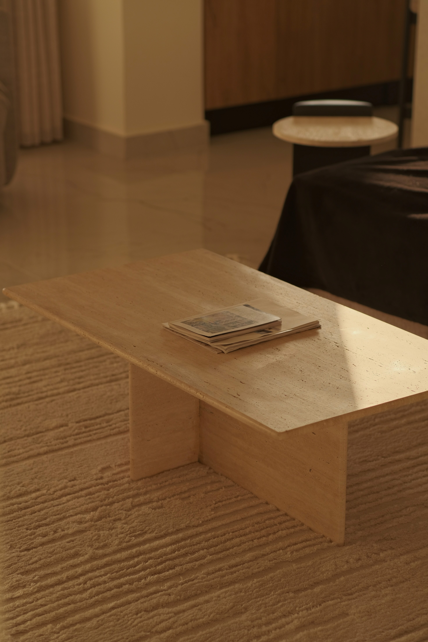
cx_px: 214
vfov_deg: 24.2
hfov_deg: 16.3
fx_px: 1498
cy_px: 321
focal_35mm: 84
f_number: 2
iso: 160
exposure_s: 1/250
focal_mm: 56
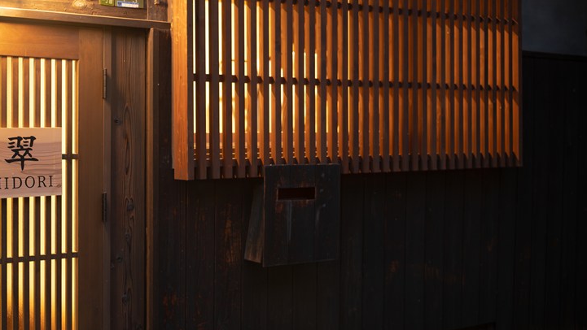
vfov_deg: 23.1
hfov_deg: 39.2
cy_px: 159
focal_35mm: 52
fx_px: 810
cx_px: 179
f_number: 2
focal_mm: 35
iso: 400
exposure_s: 1/6
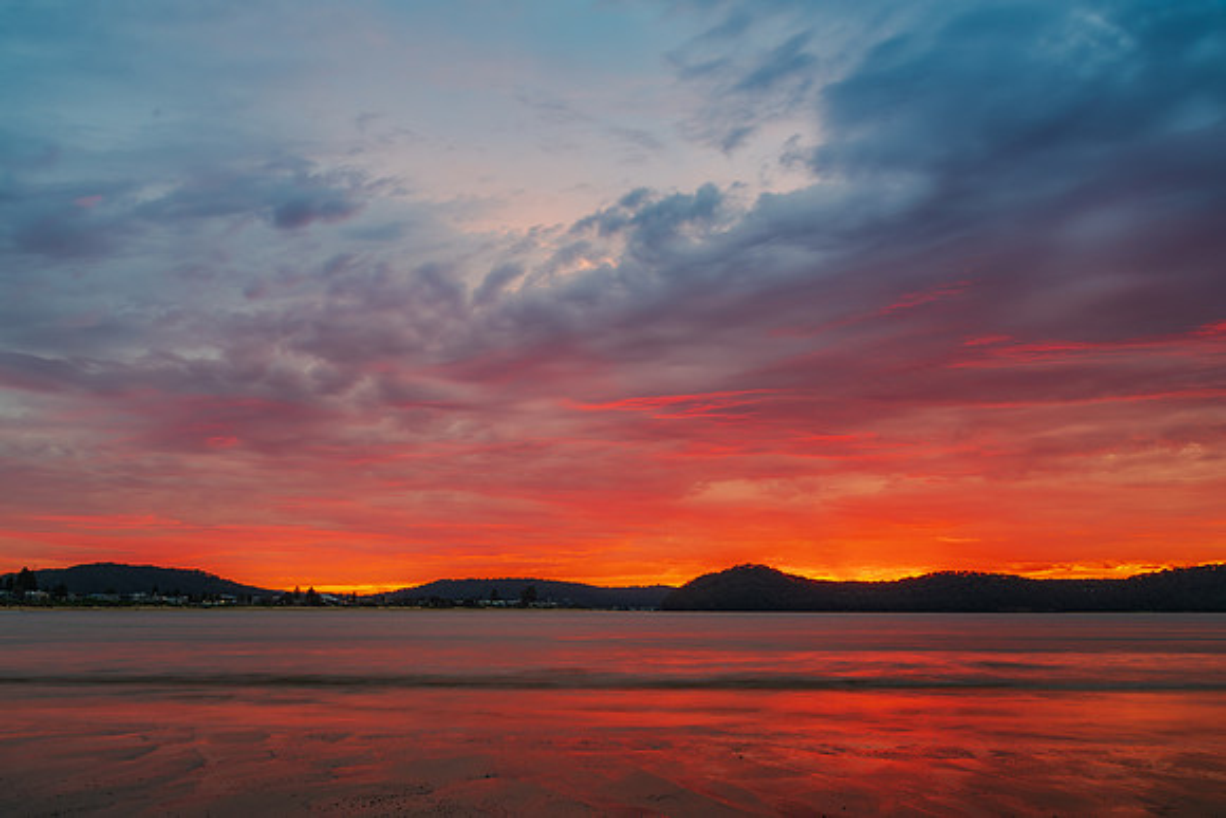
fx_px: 1198
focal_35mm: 35
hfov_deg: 54.2
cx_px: 613
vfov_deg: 37.7
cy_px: 409
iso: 31
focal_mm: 35
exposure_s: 3
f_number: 10
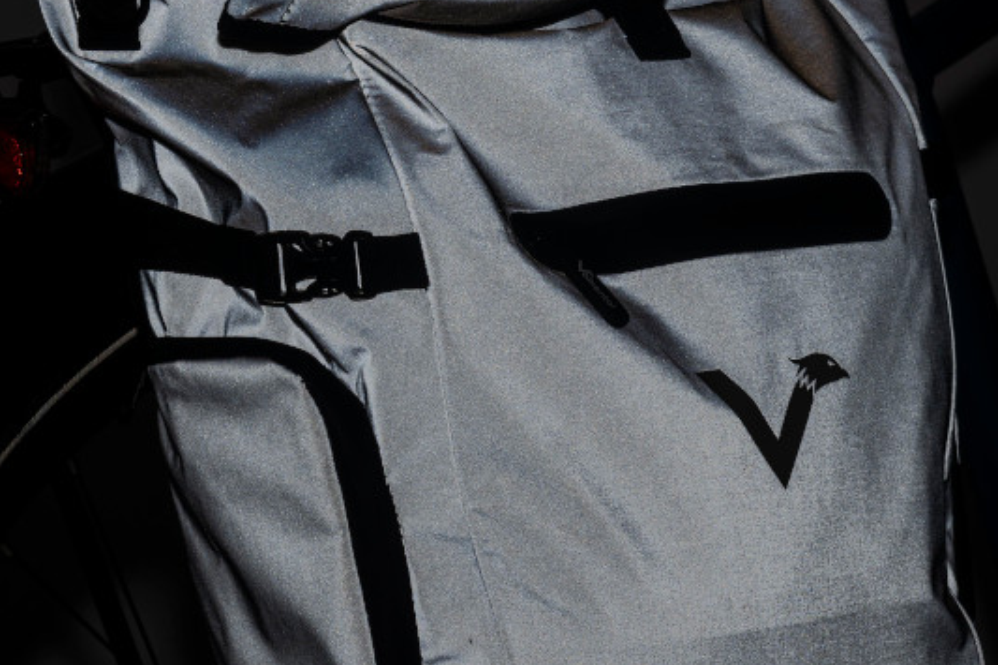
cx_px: 474
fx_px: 5459
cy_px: 281
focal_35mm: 197
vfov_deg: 7.0
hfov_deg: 10.4
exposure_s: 1/60
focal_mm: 70
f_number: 11
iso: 31
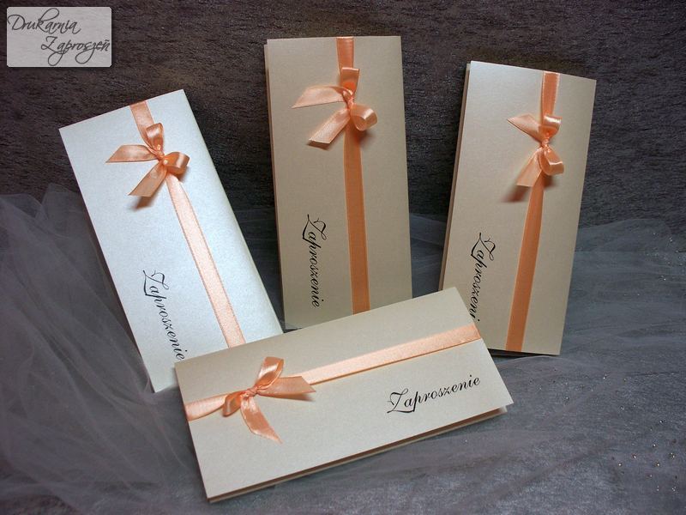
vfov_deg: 39.7
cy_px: 258
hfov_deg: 51.4
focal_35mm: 36
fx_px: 713
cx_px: 343
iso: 125
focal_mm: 7.54
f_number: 2.8
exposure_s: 1/60
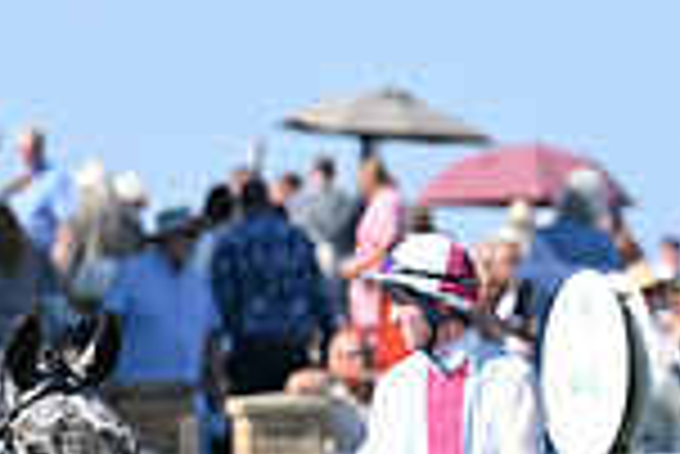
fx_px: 14520
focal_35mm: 768
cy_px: 789
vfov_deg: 1.8
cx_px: 77
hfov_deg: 2.7
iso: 400
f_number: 5.6
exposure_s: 1/1600
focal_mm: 200
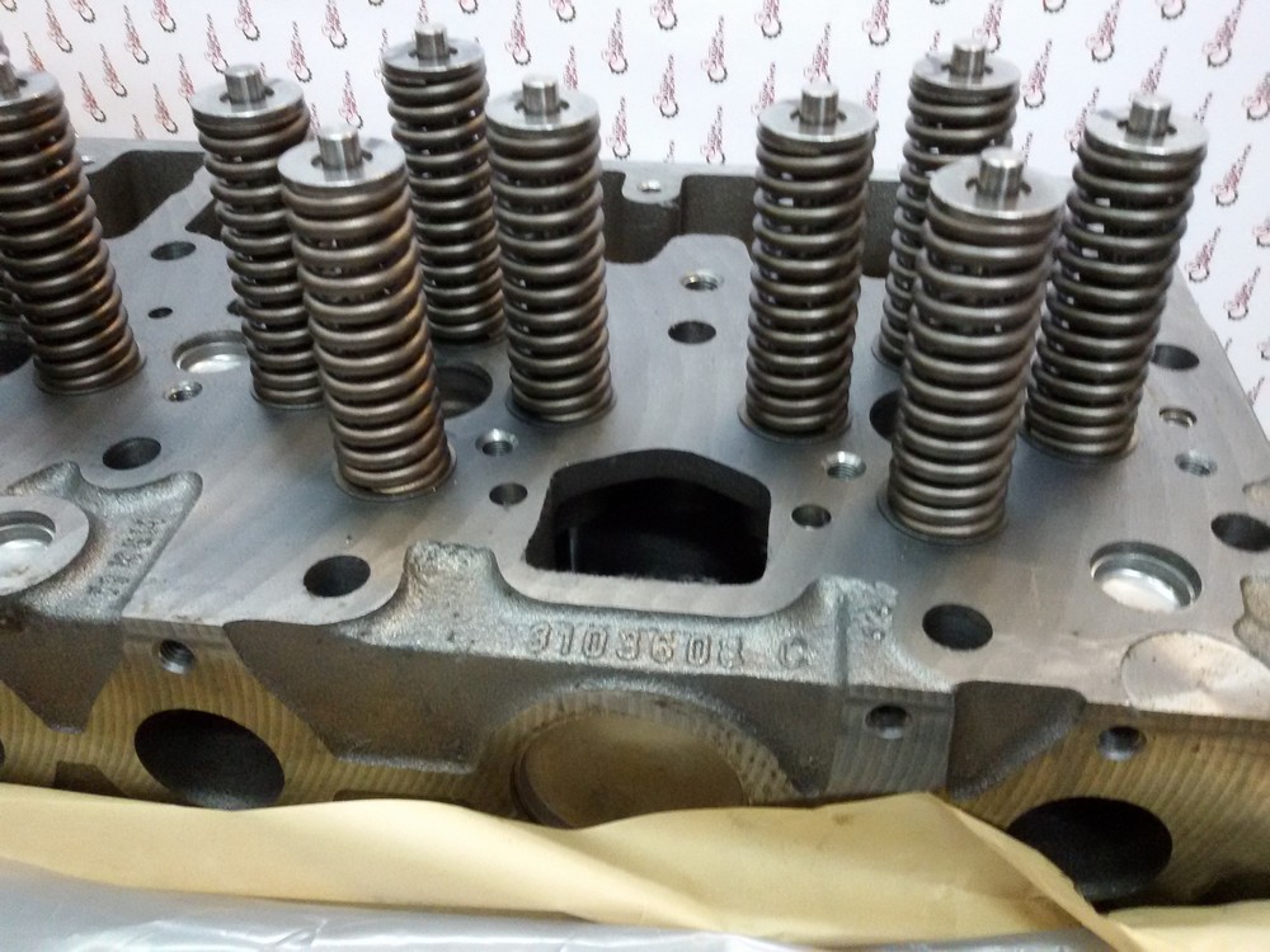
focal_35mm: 31
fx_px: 1137
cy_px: 476
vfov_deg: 45.4
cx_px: 635
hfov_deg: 58.4
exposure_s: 1/17
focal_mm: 2.93
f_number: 2.4
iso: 400
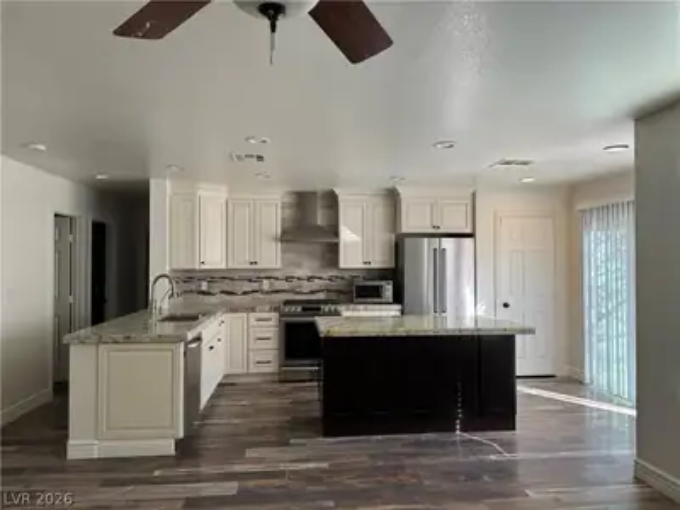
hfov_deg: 71.6
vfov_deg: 56.8
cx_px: 340
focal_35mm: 24
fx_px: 471
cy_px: 255
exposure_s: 1/120
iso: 64
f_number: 1.78
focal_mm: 6.86
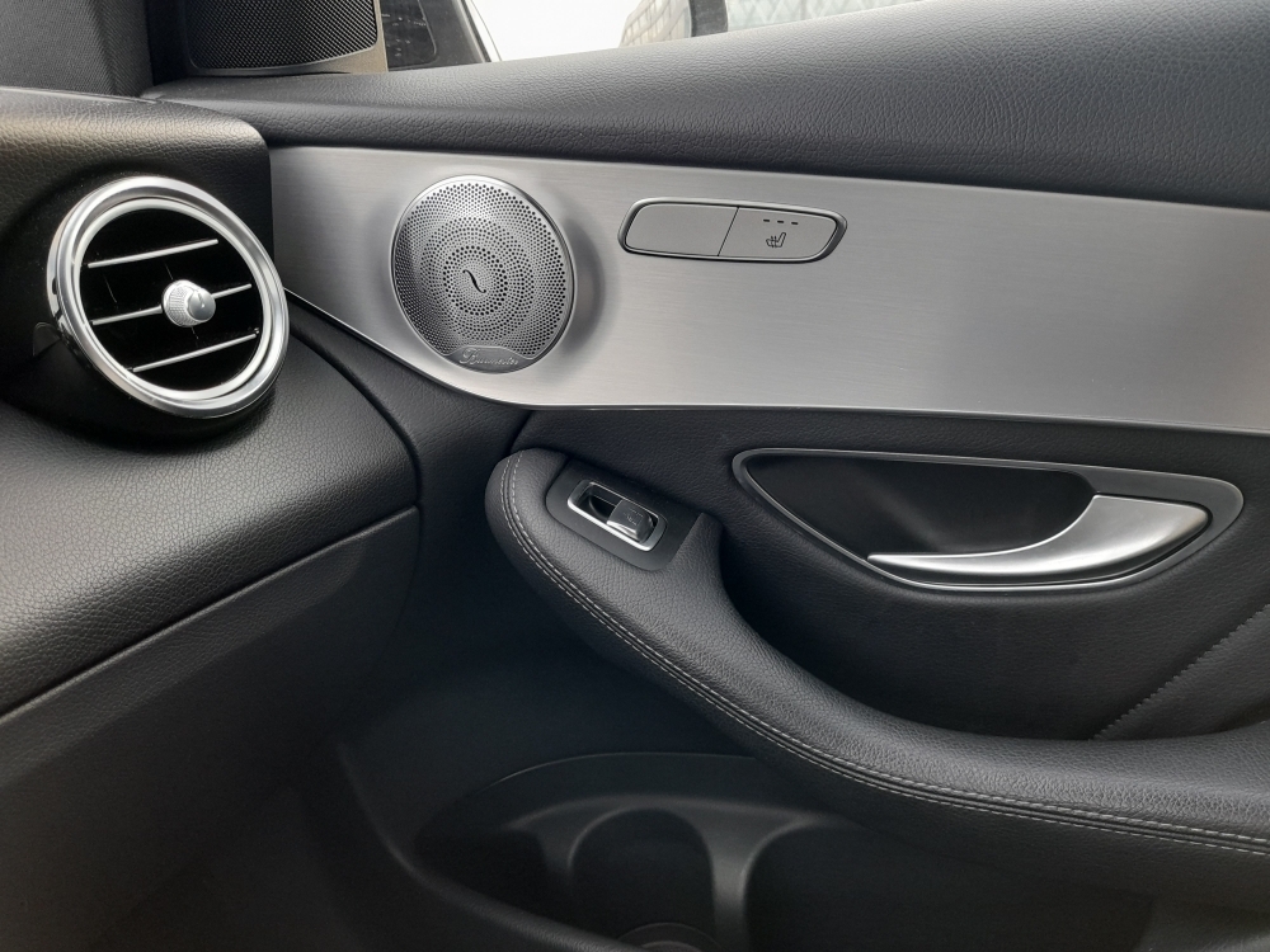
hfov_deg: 69.4
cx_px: 635
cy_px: 476
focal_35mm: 25
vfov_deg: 54.9
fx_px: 917
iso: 200
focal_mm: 4.6
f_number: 2
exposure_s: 1/50
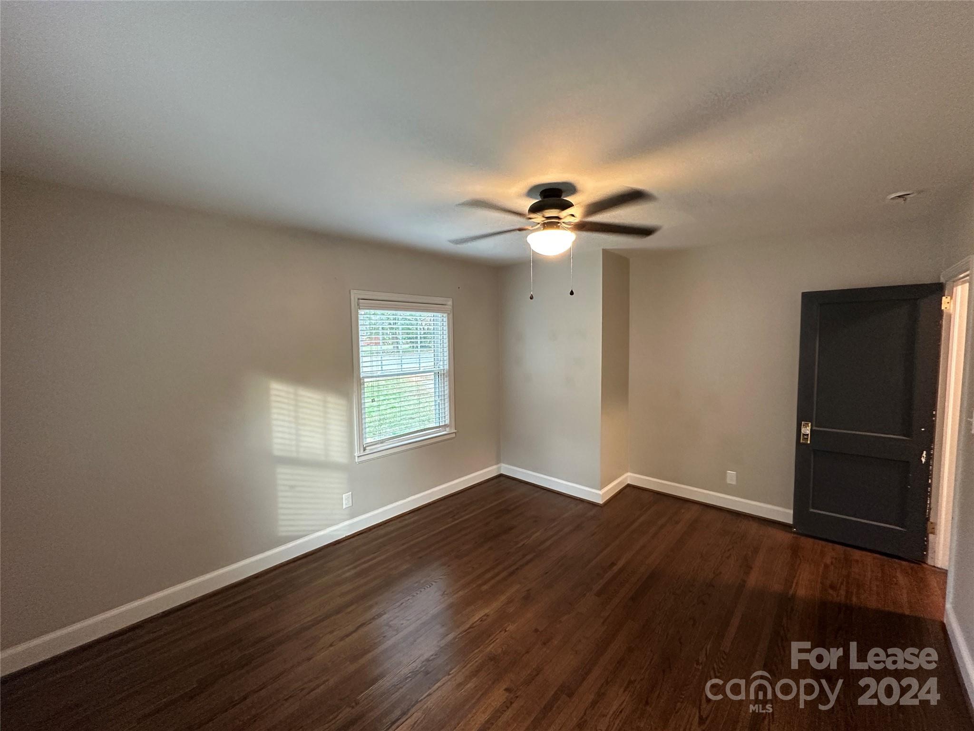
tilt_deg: -4.0
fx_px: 394
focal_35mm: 14
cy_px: 366
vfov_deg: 85.7
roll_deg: +0.3
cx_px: 487
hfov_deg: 102.1
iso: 400
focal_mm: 2.22
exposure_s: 1/60
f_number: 2.2
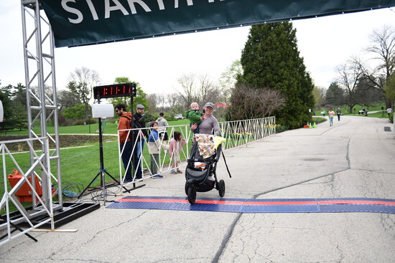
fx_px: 351
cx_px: 198
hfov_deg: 58.7
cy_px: 132
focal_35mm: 32
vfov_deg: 41.1
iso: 1250
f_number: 2.8
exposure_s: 1/5000
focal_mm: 32
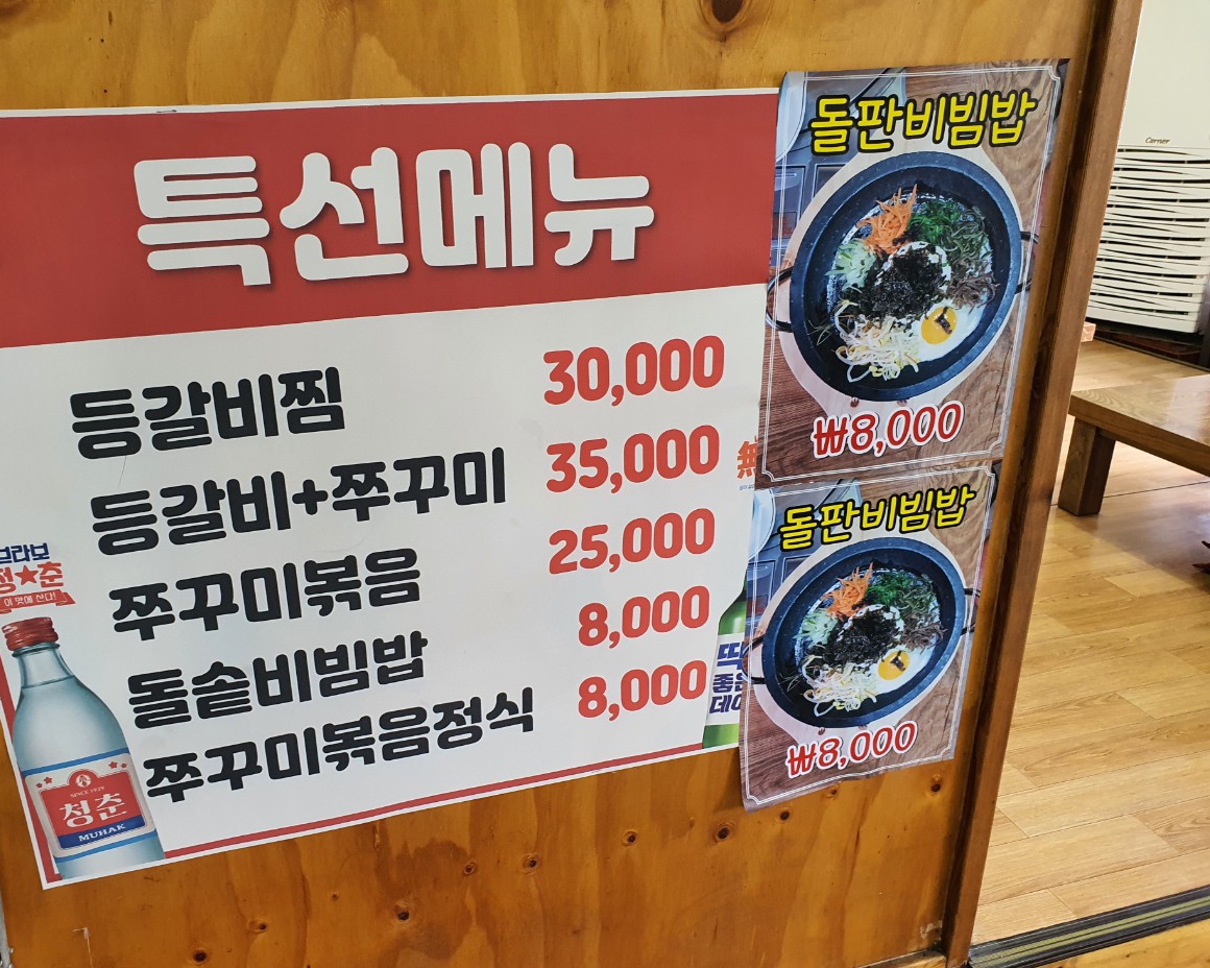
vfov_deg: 51.5
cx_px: 543
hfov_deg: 62.1
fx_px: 1003
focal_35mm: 28
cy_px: 499
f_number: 2.4
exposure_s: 1/60.2
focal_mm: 4.3
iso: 200
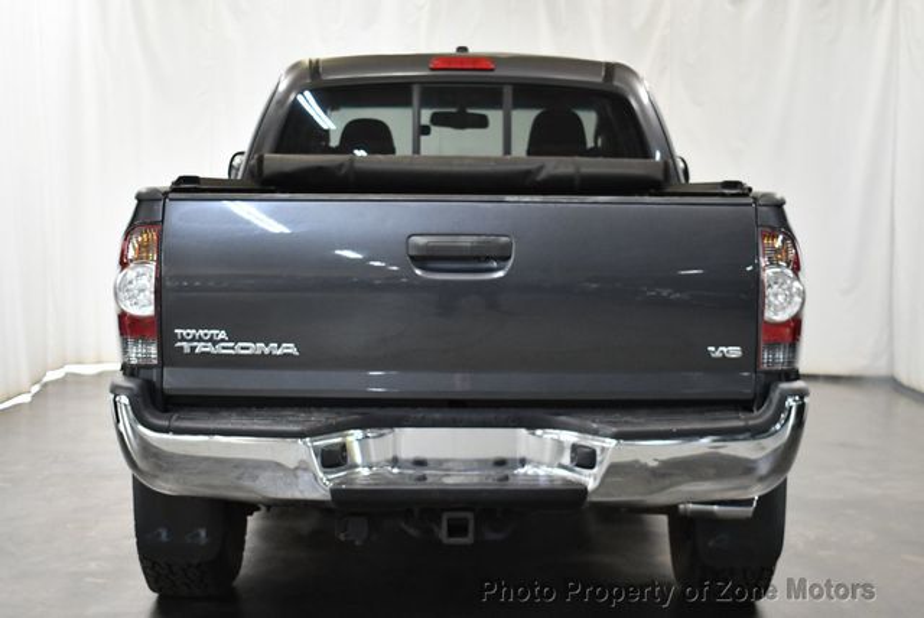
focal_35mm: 62
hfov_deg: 32.4
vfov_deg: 22.0
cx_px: 462
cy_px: 309
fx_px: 1593
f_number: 4.2
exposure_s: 1/125
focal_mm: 31
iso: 1600
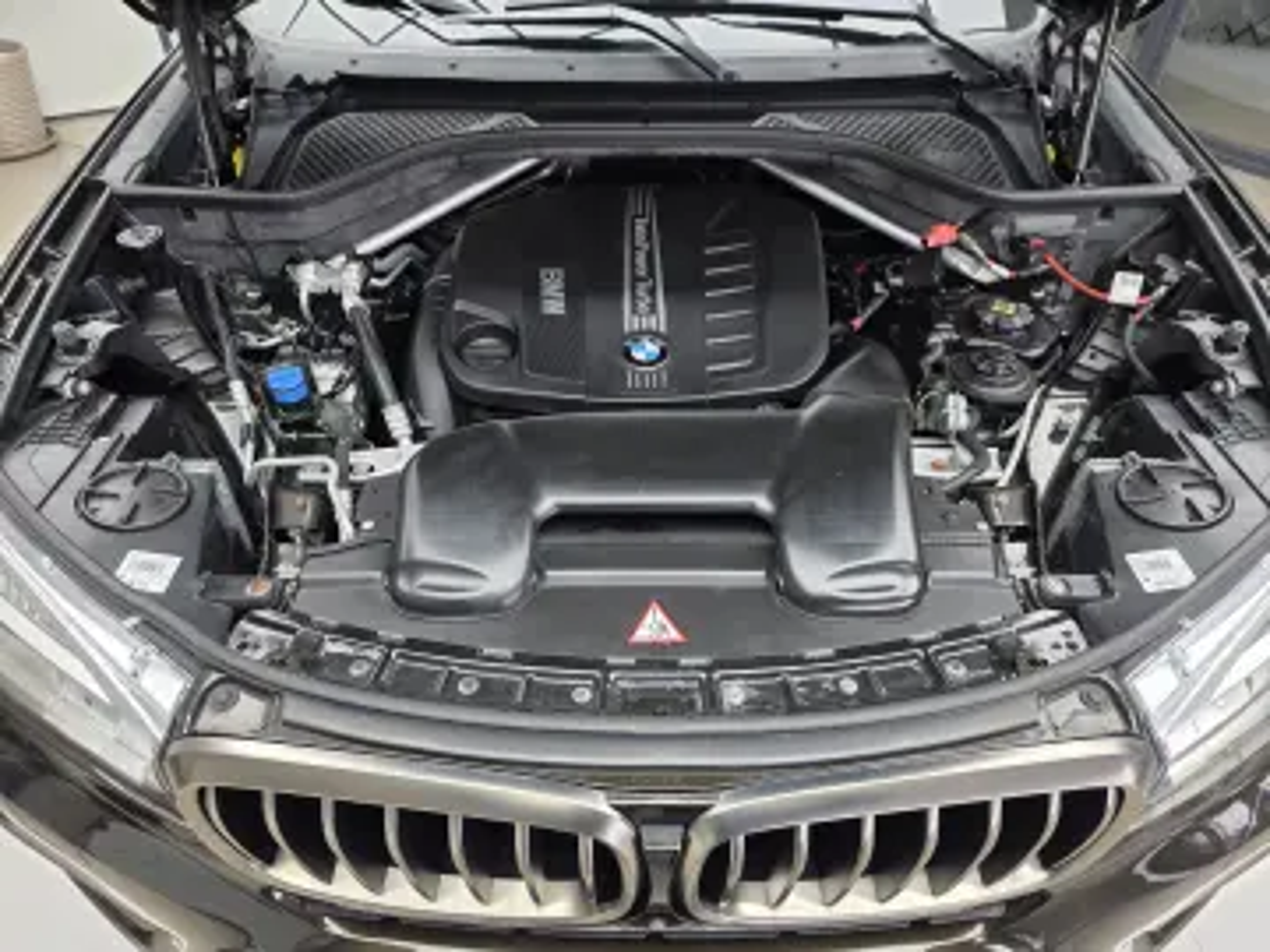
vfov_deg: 58.9
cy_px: 476
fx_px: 844
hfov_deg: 73.9
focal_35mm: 23
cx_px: 635
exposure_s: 1/100
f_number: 1.7
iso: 50
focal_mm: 6.25
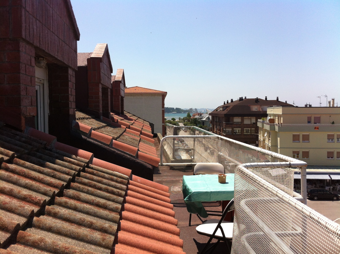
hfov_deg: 52.7
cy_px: 127
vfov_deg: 40.6
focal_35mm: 35
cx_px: 170
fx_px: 343
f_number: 2.8
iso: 80
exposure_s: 1/2011
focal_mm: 3.85
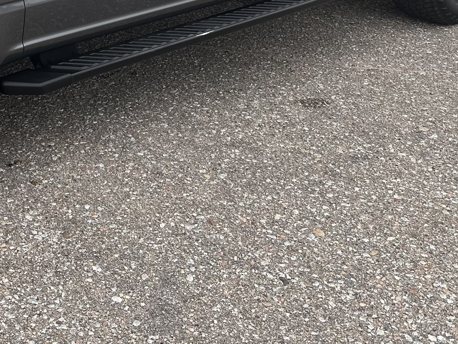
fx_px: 860
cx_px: -19
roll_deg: -1.9
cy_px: -96
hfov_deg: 27.7
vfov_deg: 20.7
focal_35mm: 65
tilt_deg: -11.4
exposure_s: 1/1107
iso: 80
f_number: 1.78
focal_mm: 6.86
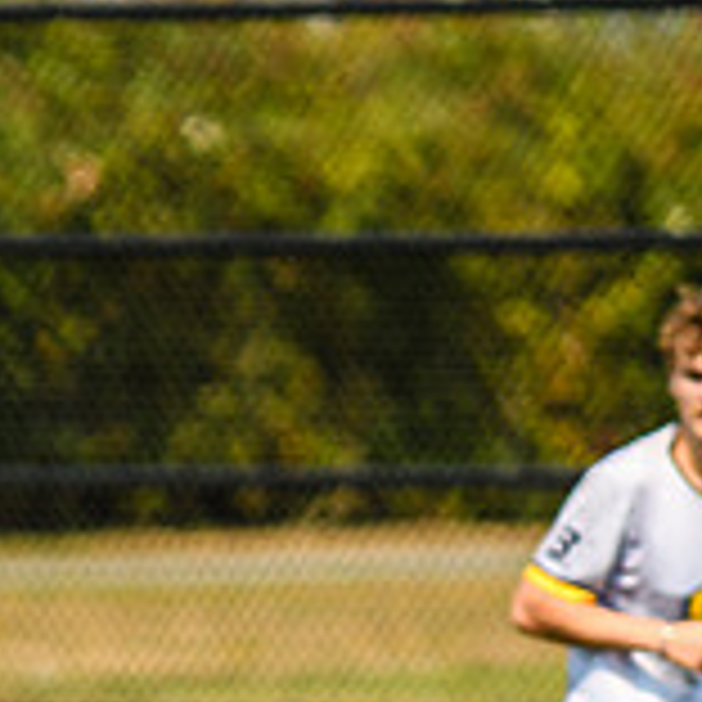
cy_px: 767
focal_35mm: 1225
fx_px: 28106
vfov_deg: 1.4
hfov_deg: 1.4
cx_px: -199
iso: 100
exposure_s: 1/1000
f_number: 3.2
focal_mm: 200
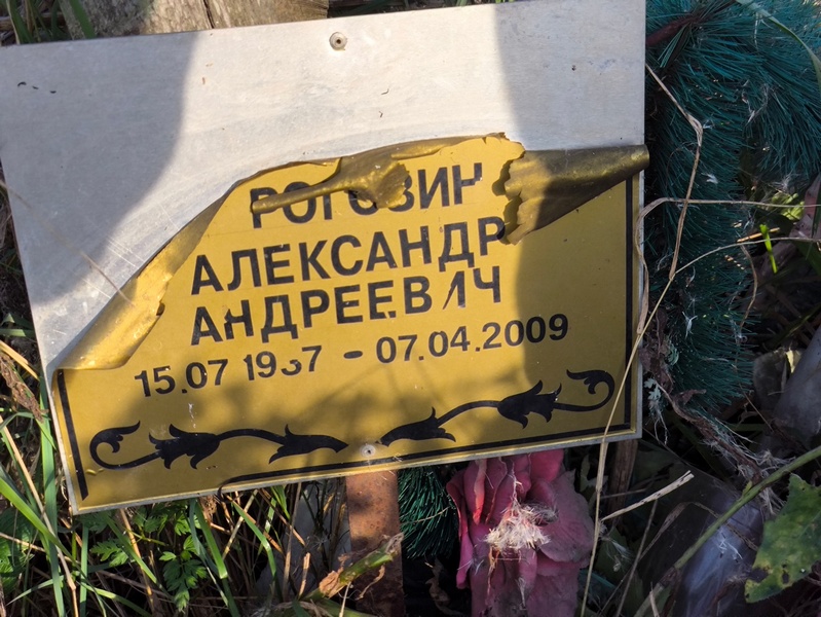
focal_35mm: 50
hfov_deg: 38.2
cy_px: 308
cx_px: 410
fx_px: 1186
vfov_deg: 29.1
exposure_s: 1/601
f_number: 1.7
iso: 50
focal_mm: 4.71
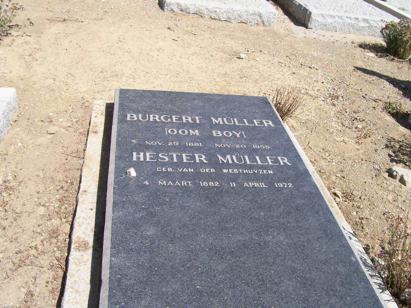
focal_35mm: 36
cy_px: 154
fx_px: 427
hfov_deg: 51.4
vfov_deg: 39.7
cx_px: 206
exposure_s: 1/546
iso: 80
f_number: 4.8
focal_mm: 6
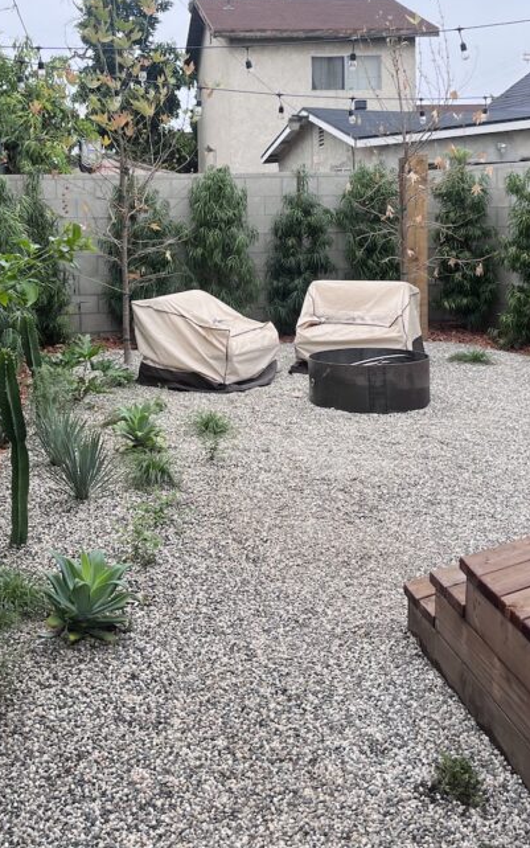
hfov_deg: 29.2
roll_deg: +0.9
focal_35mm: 44
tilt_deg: -4.6
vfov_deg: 44.6
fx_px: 1016
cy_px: 279
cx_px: 218
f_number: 1.6
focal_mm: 5.1
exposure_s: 1/256
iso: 40
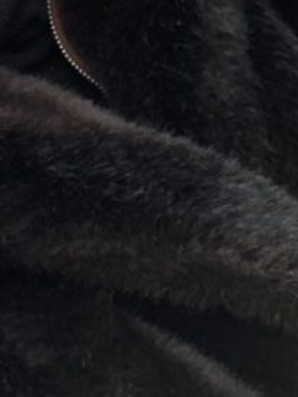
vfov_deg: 15.0
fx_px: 1376
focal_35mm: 120
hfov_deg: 11.8
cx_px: -164
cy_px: -225
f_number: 2.2
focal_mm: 2.87
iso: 25
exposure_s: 1/120
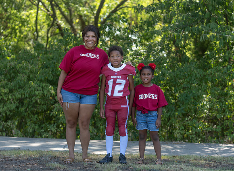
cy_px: 96
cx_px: 114
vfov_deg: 15.8
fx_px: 614
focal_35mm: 92
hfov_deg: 21.6
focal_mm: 77
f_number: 2.8
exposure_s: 1/400
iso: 100
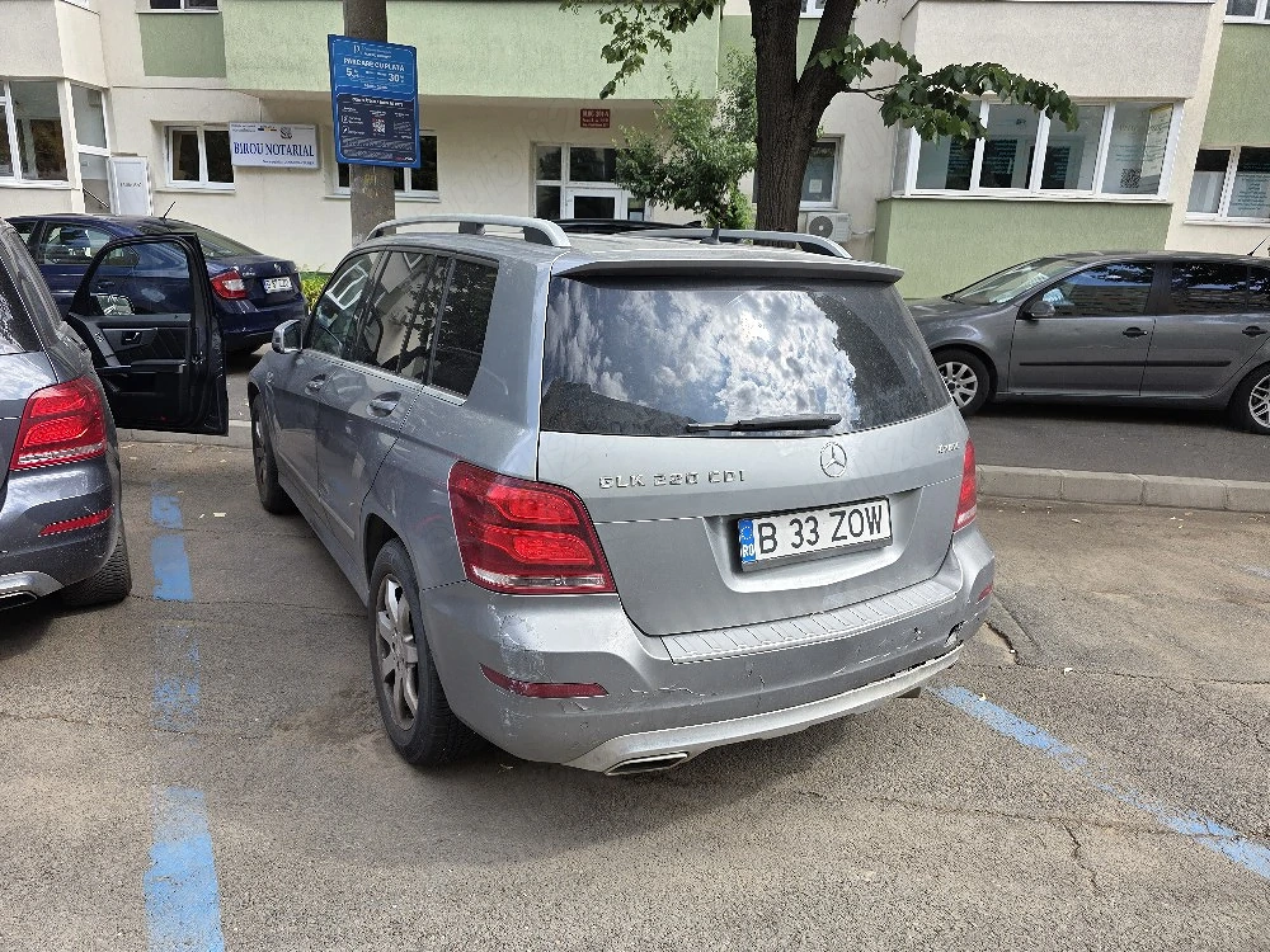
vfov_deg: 58.9
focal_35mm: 23
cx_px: 635
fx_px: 844
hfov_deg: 73.9
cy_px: 476
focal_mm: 6.3
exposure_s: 1/370
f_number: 1.7
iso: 25
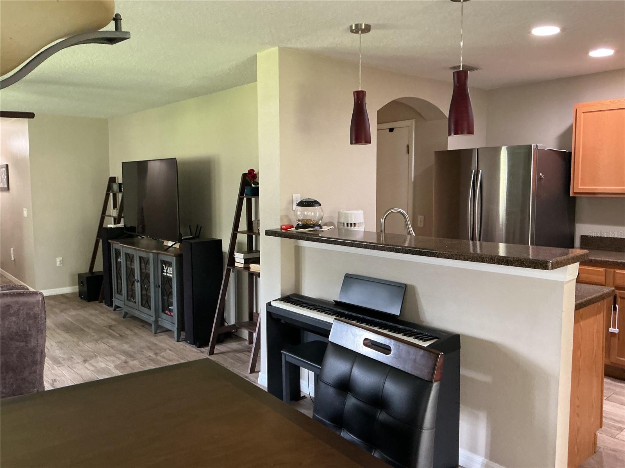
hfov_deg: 61.7
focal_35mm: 29
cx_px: 312
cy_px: 234
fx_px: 524
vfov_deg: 48.2
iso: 200
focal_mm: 3
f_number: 1.8
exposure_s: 1/40
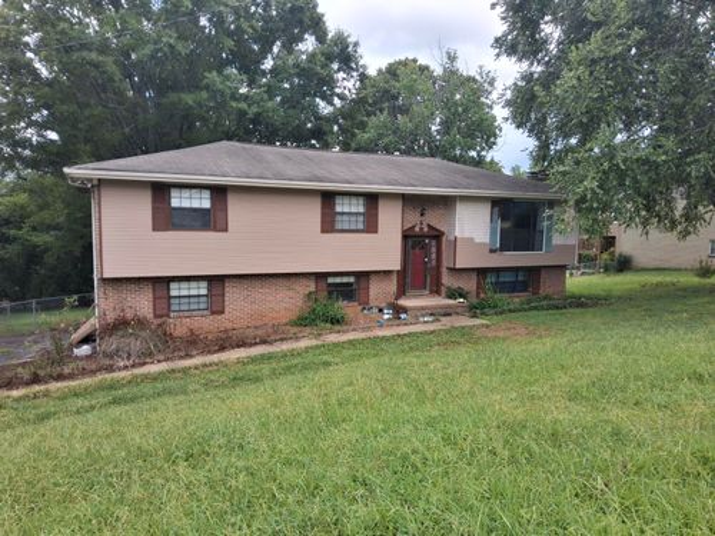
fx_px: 516
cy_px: 268
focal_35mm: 25
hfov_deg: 69.4
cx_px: 358
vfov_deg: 54.9
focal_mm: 3.08
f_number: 2
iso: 50
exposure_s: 1/551
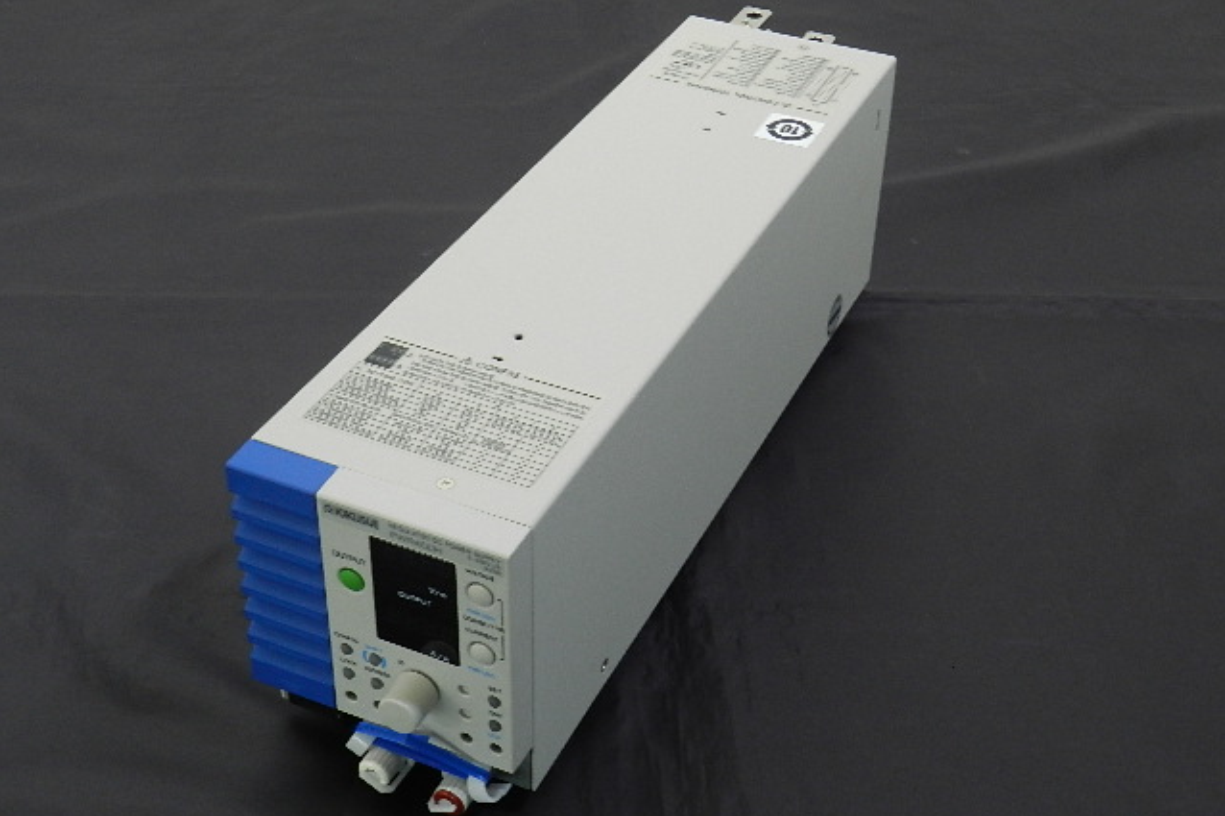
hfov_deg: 41.1
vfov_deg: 28.1
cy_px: 428
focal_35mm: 48
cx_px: 612
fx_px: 1633
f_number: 4.2
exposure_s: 1/13
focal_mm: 8.1
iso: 400
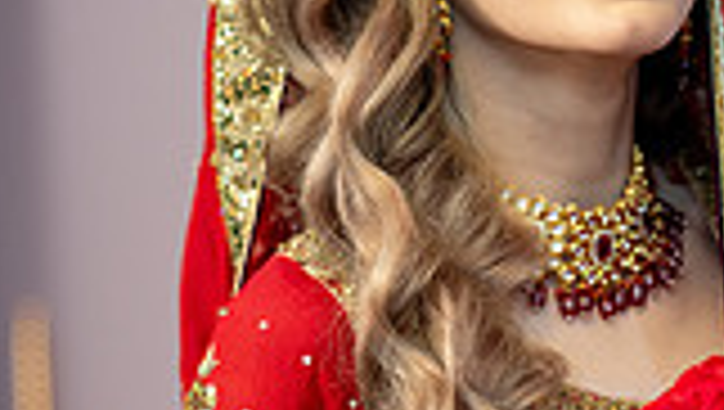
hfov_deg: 8.4
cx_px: 589
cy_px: 469
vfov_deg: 4.7
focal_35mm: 257
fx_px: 4940
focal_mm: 88
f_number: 2
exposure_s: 1/200
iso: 1000
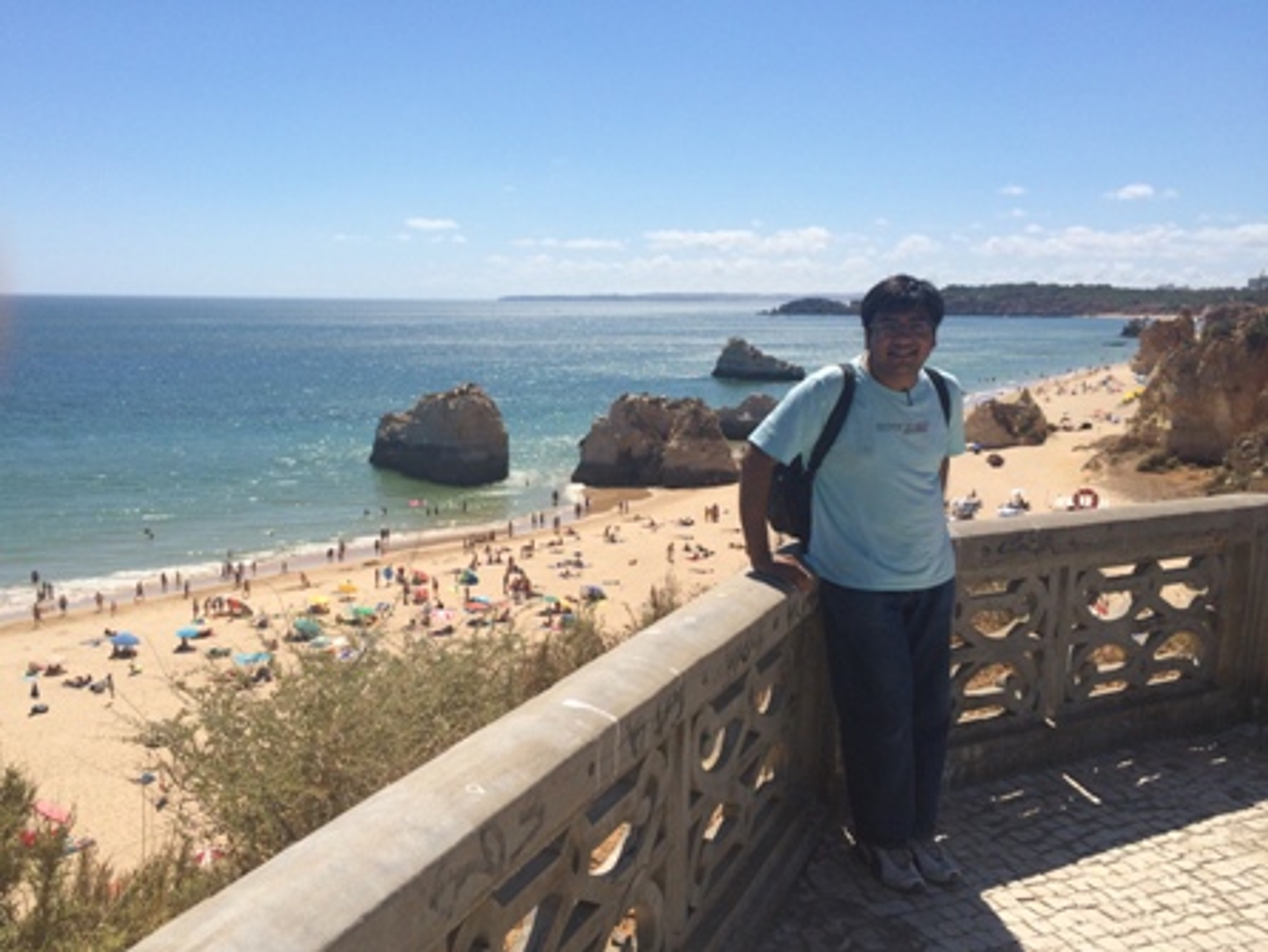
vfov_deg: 48.3
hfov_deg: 61.6
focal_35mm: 29
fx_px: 1063
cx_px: 634
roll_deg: +0.3
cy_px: 476
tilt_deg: -12.2
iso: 32
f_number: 2.2
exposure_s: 1/3425
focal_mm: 4.15
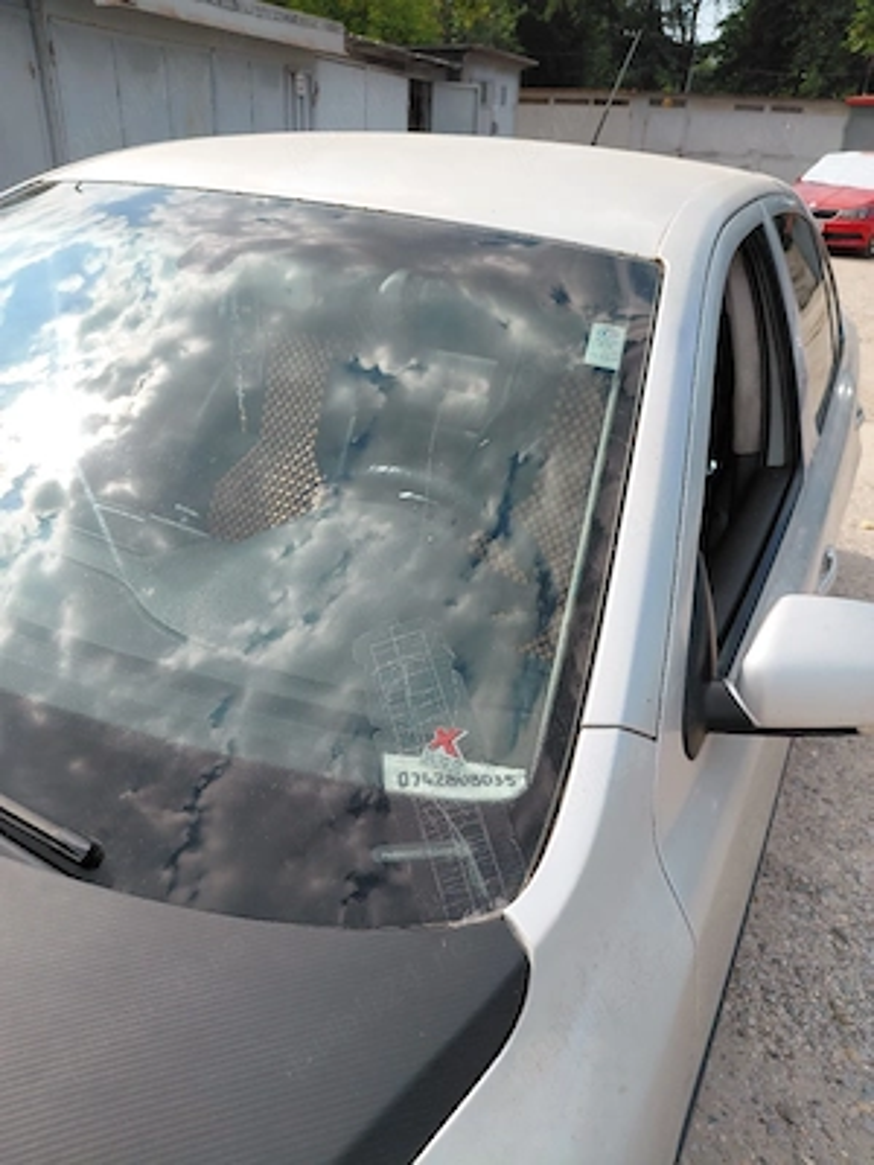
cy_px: 582
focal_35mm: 25
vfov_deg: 69.4
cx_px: 437
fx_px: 842
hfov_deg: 54.9
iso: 50
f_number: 1.8
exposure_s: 1/1667
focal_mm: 4.69
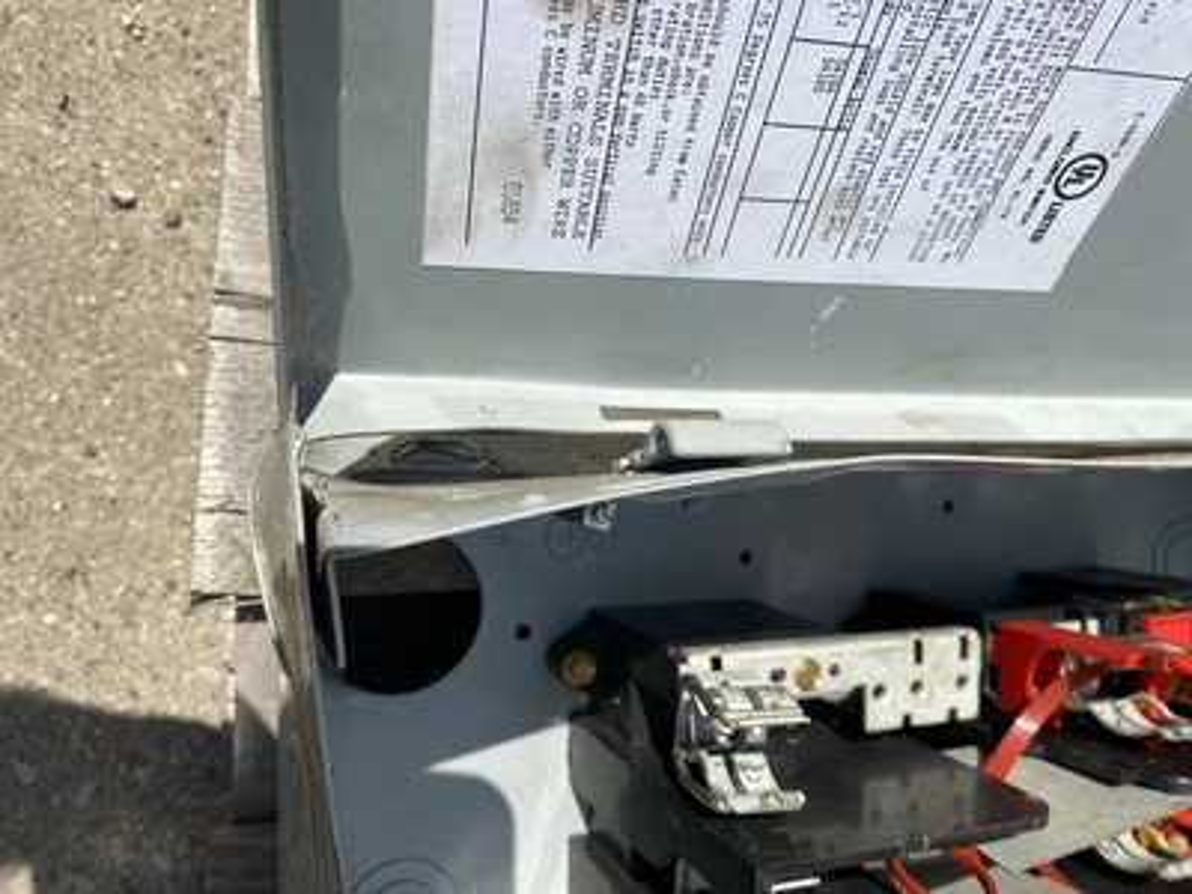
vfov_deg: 53.1
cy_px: 447
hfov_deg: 67.3
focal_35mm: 26
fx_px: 895
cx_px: 596
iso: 32
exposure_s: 1/3040
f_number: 1.8
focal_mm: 4.25
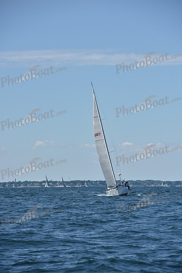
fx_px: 1516
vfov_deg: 10.3
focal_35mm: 200
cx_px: 91
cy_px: 136
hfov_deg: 6.9
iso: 250
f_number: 8
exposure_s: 1/1250
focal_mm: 200
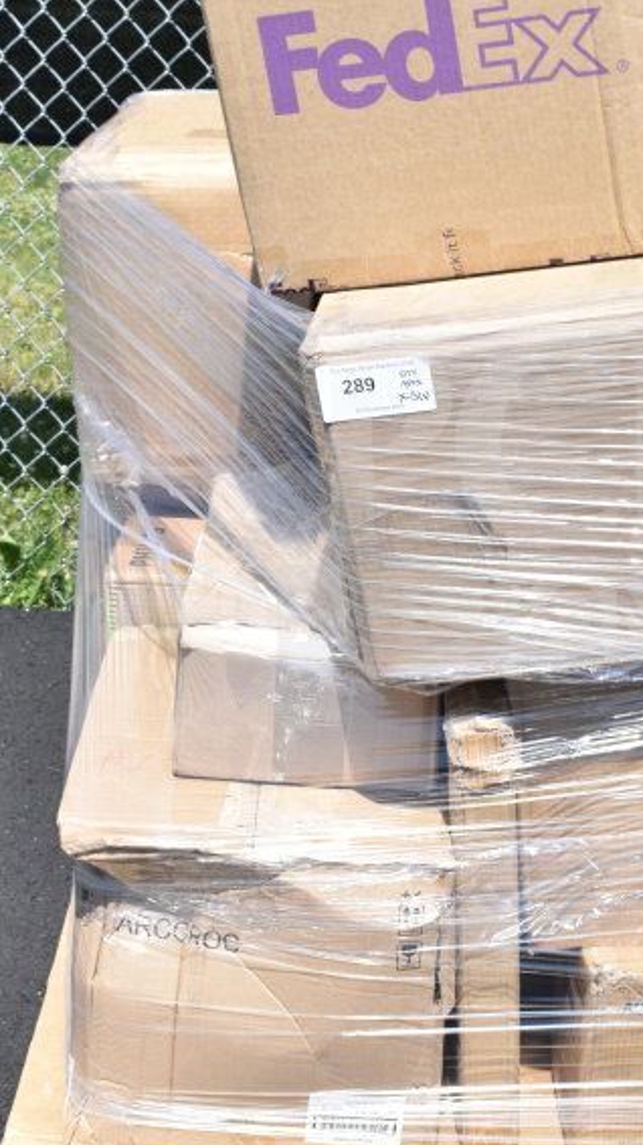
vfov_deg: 34.3
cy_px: 501
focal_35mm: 61
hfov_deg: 19.5
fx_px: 1851
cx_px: 503
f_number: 8
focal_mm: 24
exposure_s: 1/250
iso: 200
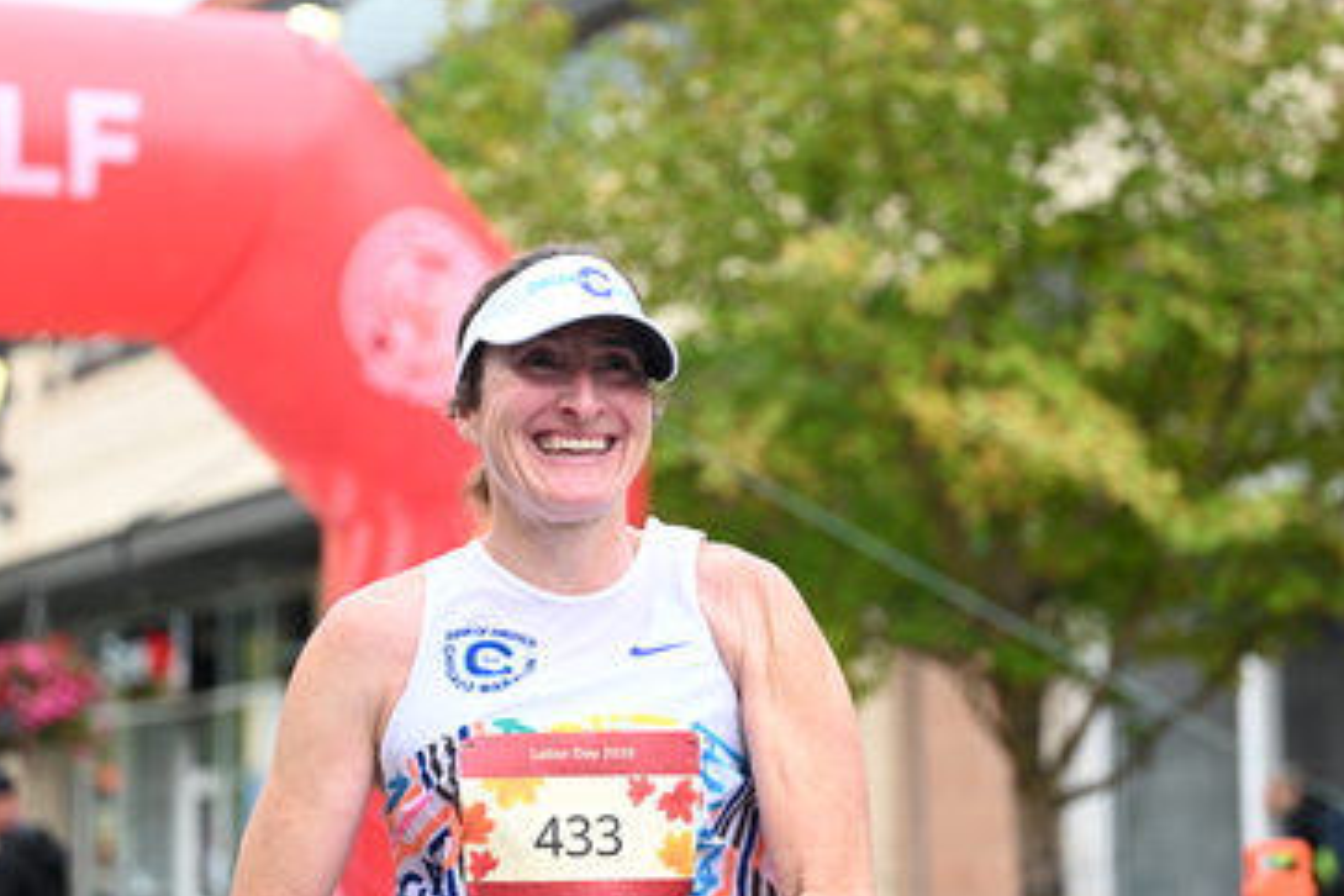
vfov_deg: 12.9
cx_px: 668
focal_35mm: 106
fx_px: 3957
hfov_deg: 19.3
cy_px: 500
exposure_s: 1/1600
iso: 1000
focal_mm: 70
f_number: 2.8
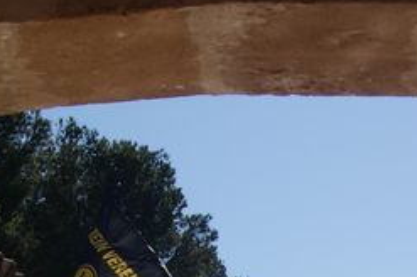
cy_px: 671
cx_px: 448
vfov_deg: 9.3
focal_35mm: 131
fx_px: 1515
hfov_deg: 15.3
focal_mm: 18
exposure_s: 1/320
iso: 100
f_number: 10
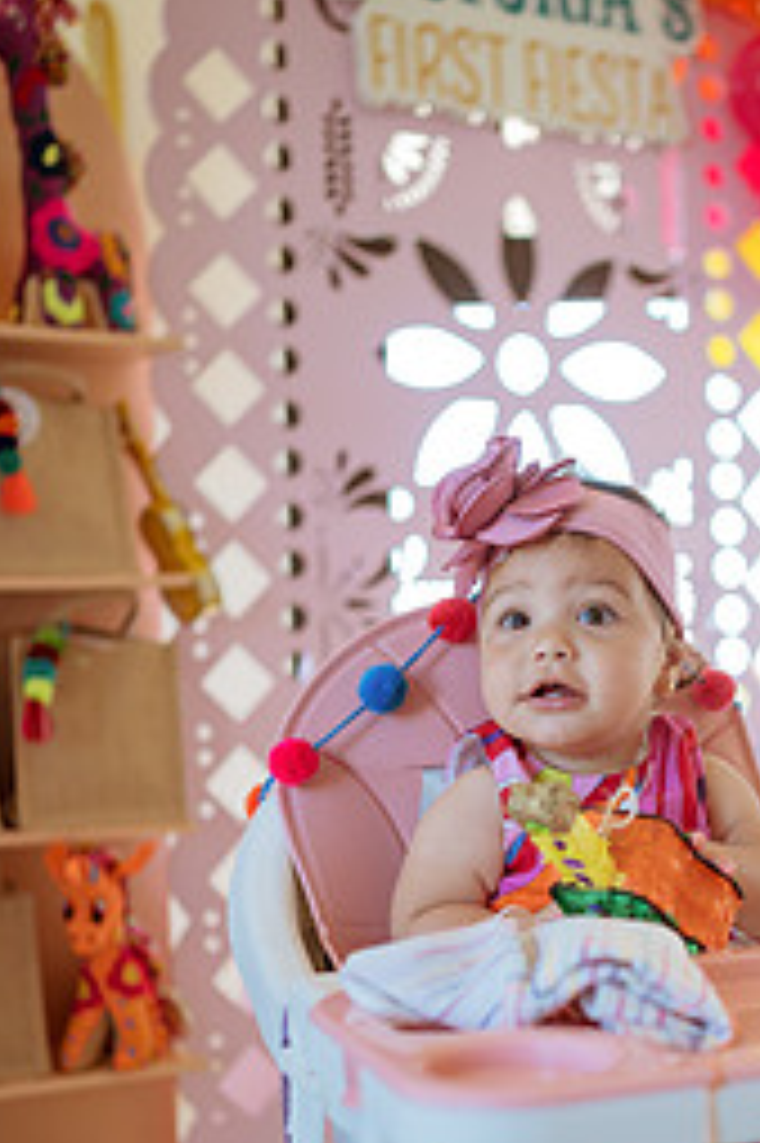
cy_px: 752
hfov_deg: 21.5
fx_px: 1966
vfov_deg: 32.2
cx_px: 666
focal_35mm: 62
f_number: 1.8
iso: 250
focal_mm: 35
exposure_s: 1/250
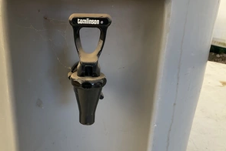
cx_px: 79
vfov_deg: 32.5
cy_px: 96
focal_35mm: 41
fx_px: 257
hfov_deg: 46.8
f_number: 1.8
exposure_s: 1/122
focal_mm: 3
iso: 40
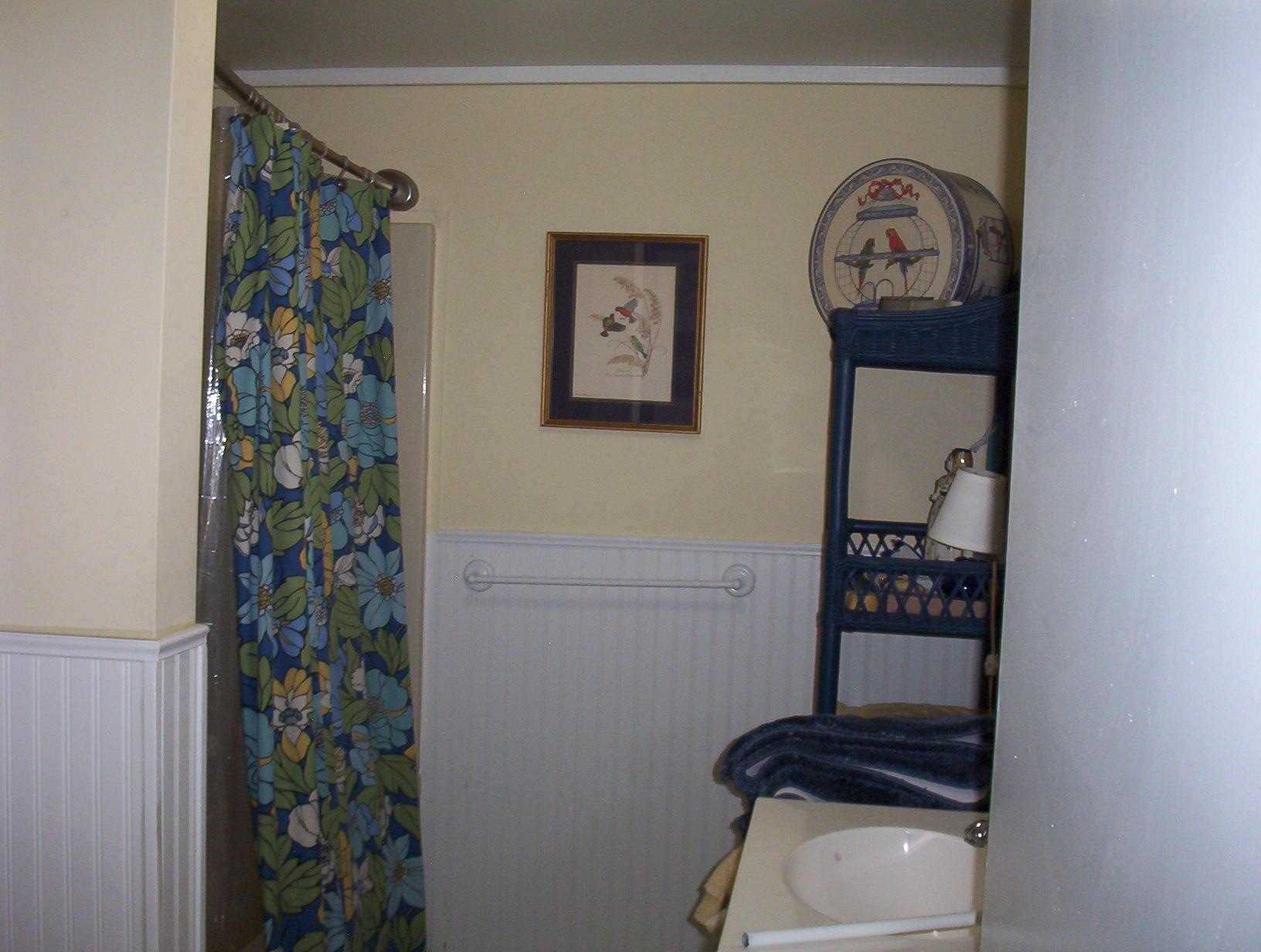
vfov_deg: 37.0
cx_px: 630
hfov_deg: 47.8
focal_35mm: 39
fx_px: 1424
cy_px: 476
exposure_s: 1/30
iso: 140
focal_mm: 6
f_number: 4.5
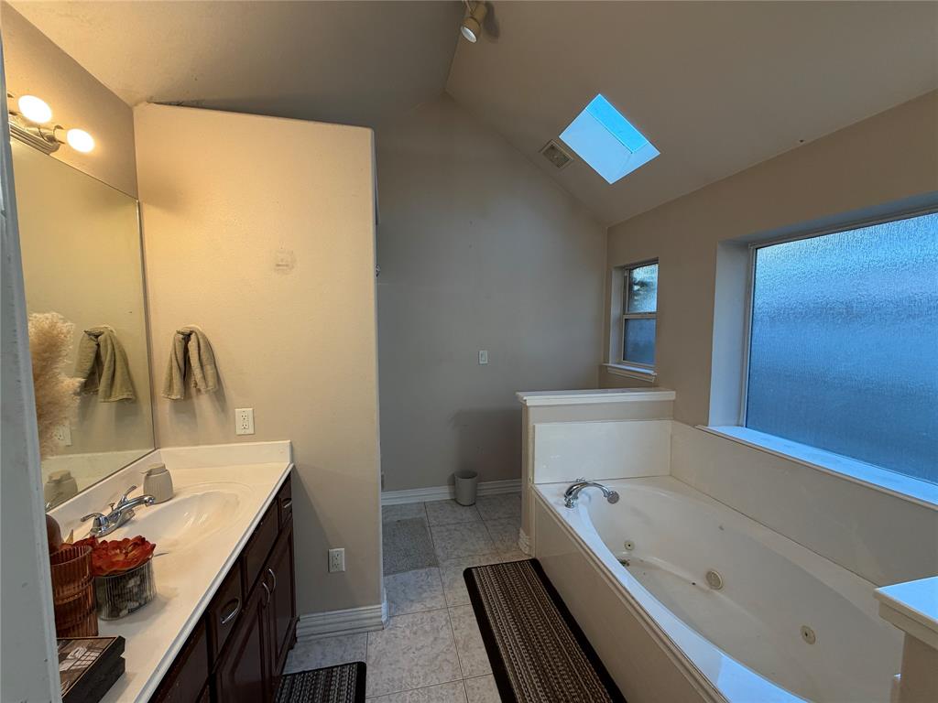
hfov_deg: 102.1
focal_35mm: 14
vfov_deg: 85.7
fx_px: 379
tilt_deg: -4.0
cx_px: 469
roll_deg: +0.3
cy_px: 352
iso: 125
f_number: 2.2
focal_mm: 2.22
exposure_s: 1/120
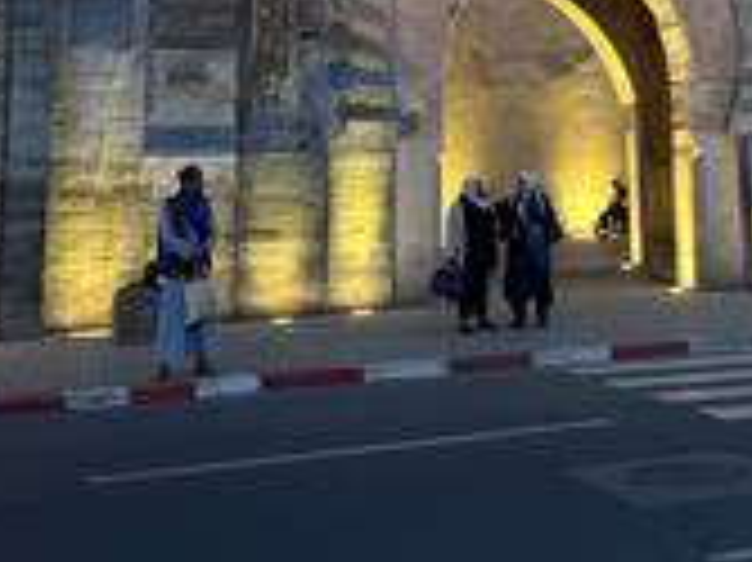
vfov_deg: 19.8
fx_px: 1498
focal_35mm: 69
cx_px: 545
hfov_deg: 27.9
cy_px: -135
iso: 250
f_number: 1.78
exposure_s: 1/60
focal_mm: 6.86
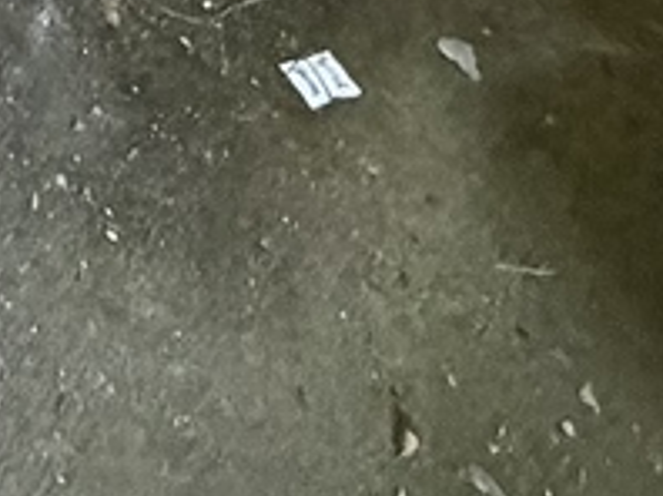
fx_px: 1951
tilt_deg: -14.8
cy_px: -1247
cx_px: -583
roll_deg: +2.0
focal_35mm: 102
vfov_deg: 9.2
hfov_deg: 15.9
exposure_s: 1/60
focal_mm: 2.22
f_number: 2.2
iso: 640
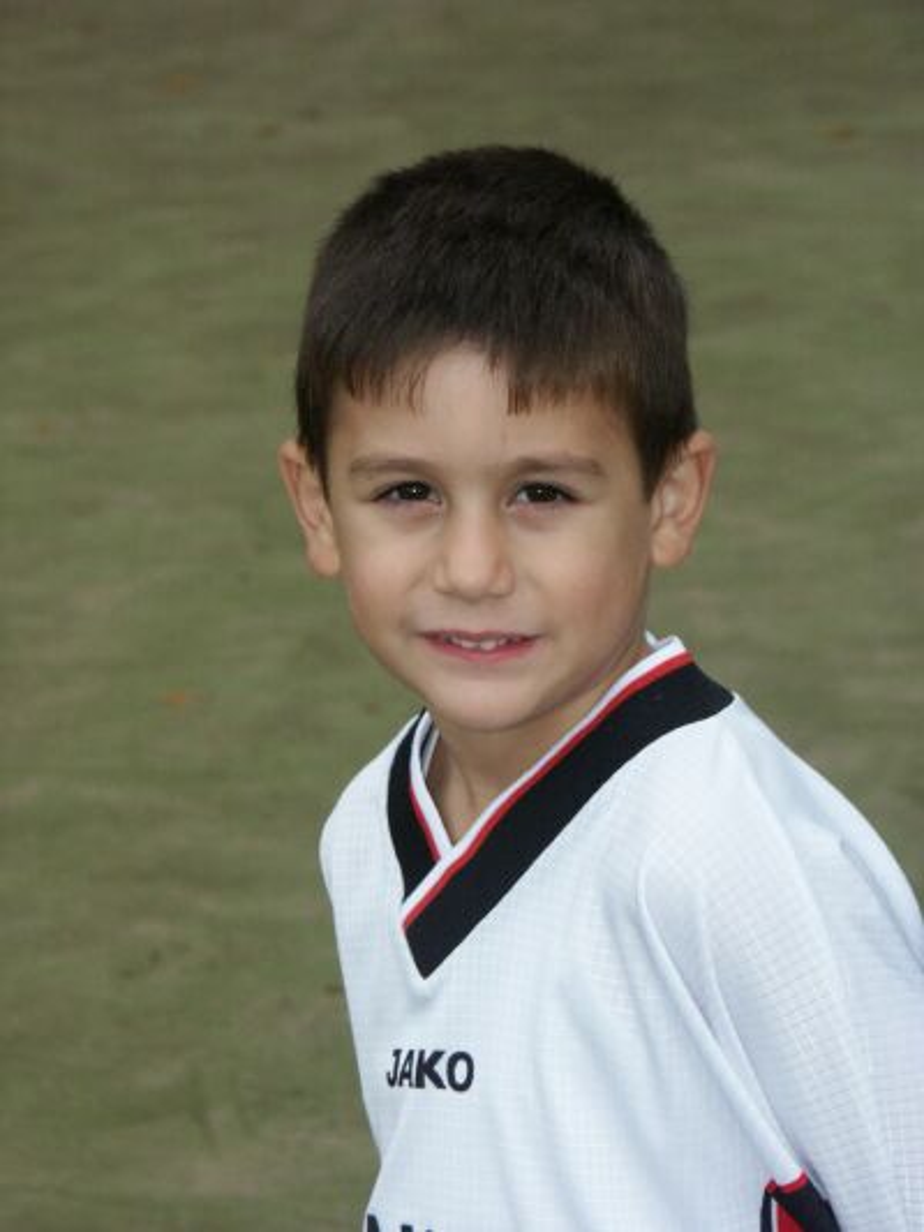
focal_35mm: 151
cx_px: 462
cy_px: 616
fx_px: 5372
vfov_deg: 13.1
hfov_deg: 9.8
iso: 200
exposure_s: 1/500
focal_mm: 38.21
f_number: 4.5
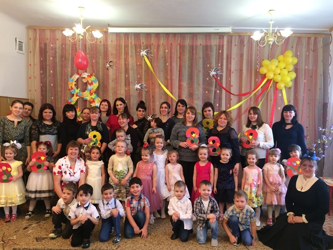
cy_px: 125
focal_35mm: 29
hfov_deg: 61.7
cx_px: 166
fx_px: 279
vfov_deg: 48.2
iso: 125
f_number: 2.2
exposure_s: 1/33
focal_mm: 4.15
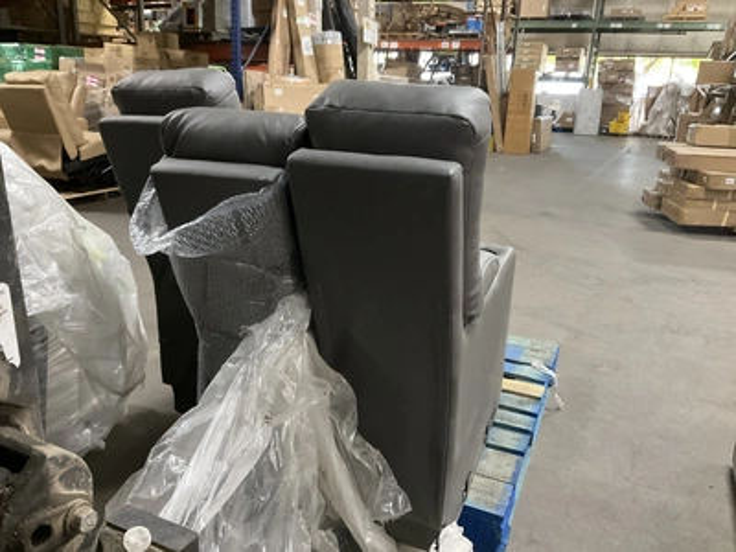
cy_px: 276
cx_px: 368
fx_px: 617
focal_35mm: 29
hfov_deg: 61.7
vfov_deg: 48.2
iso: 320
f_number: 1.8
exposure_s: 1/30
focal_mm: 3
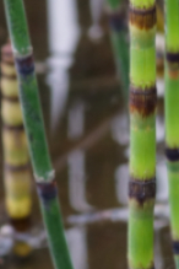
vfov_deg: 2.5
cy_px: -117
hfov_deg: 1.7
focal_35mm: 821
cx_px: 387
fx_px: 6123
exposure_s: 1/160
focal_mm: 100
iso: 500
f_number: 5
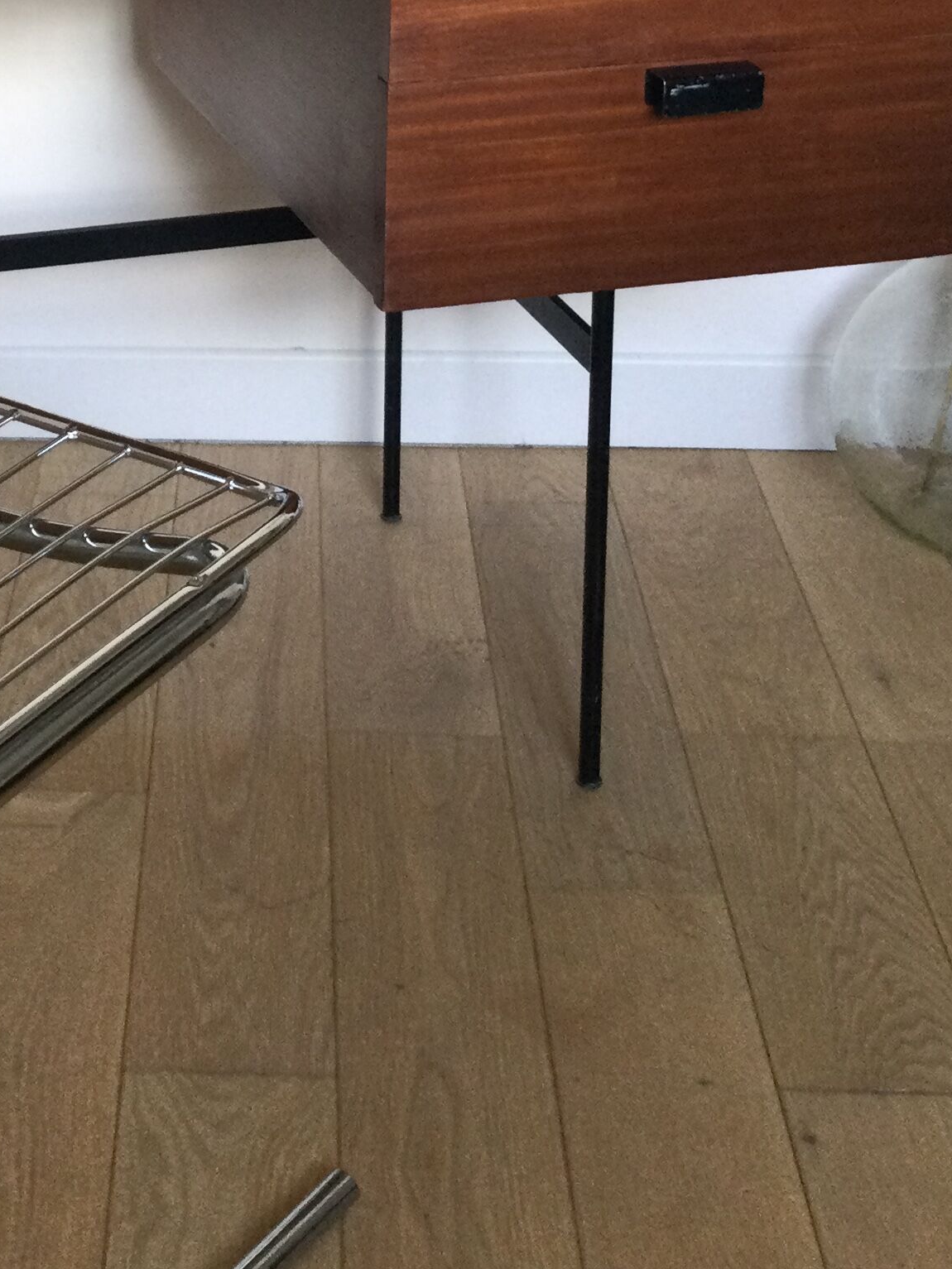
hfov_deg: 21.7
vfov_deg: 28.1
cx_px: 78
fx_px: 2420
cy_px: 92
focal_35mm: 66
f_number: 2.4
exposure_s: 1/33
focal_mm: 3.3
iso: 125
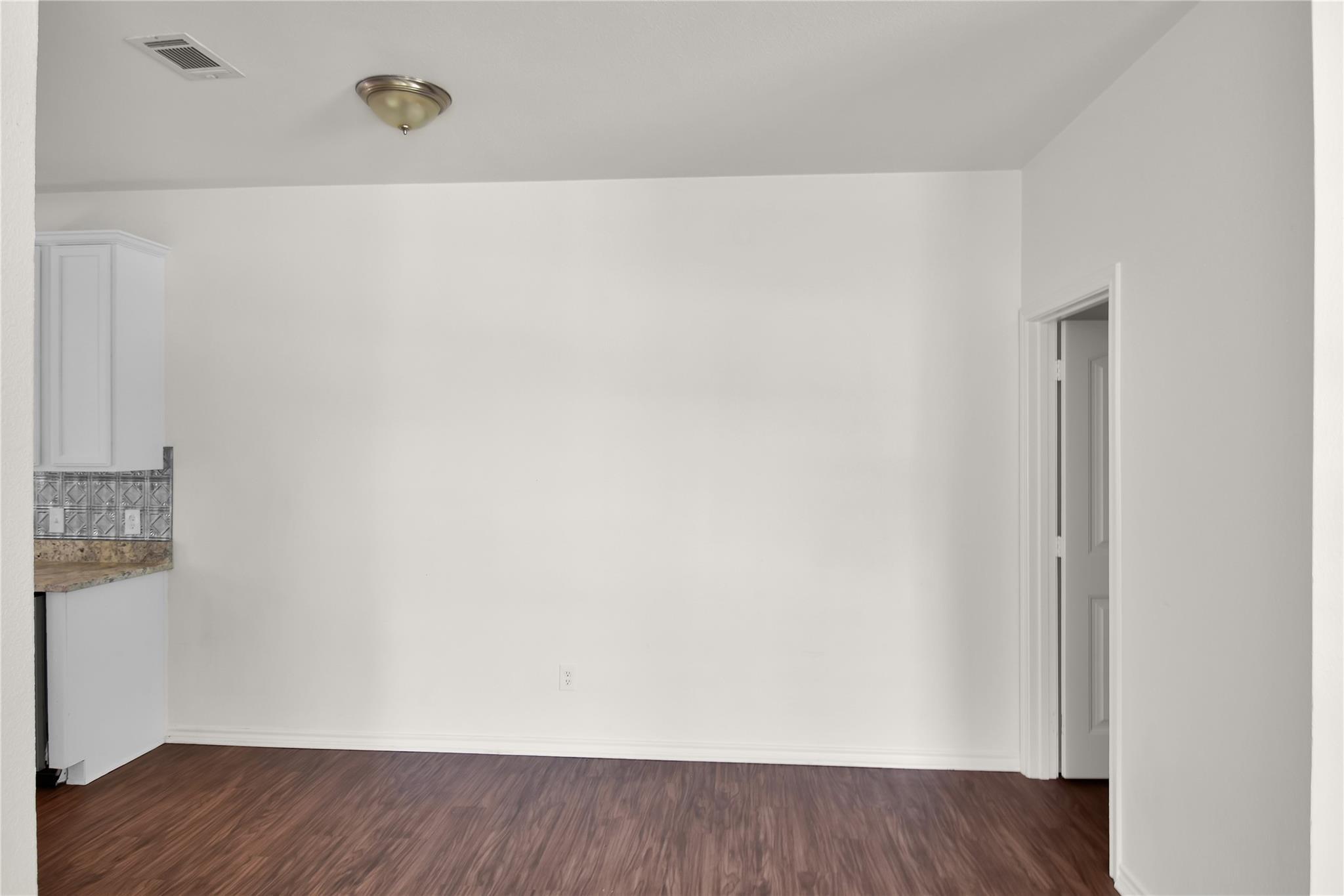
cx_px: 672
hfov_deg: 81.2
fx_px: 784
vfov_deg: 59.5
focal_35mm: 21
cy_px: 448
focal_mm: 14
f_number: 5
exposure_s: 1/5
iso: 250
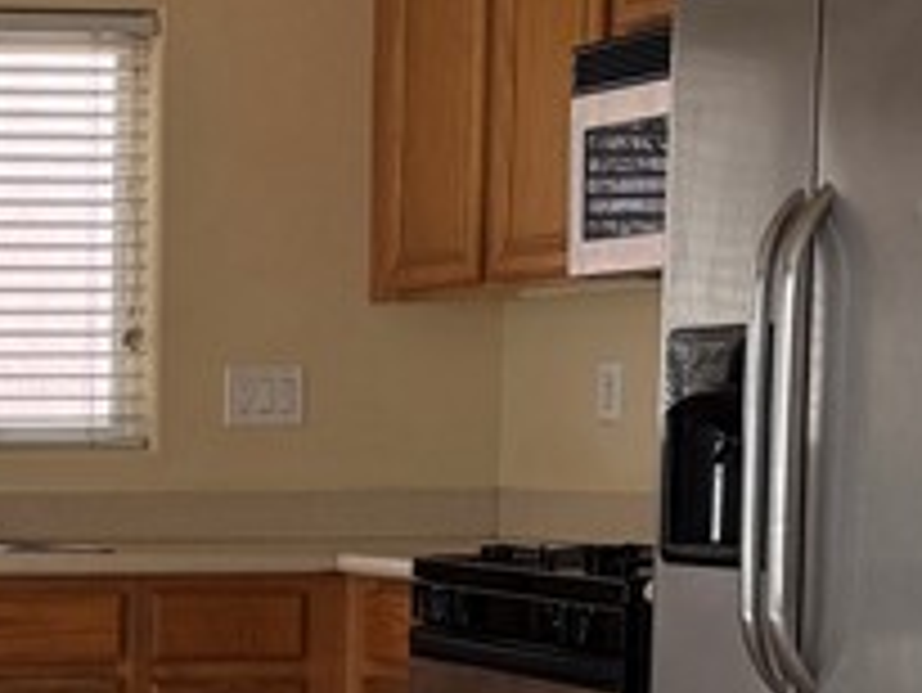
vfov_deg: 12.2
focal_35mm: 120
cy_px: 702
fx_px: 3198
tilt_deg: -4.9
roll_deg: -0.1
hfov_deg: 15.7
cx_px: -238
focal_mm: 6.76
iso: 100
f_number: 1.78
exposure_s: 1/120
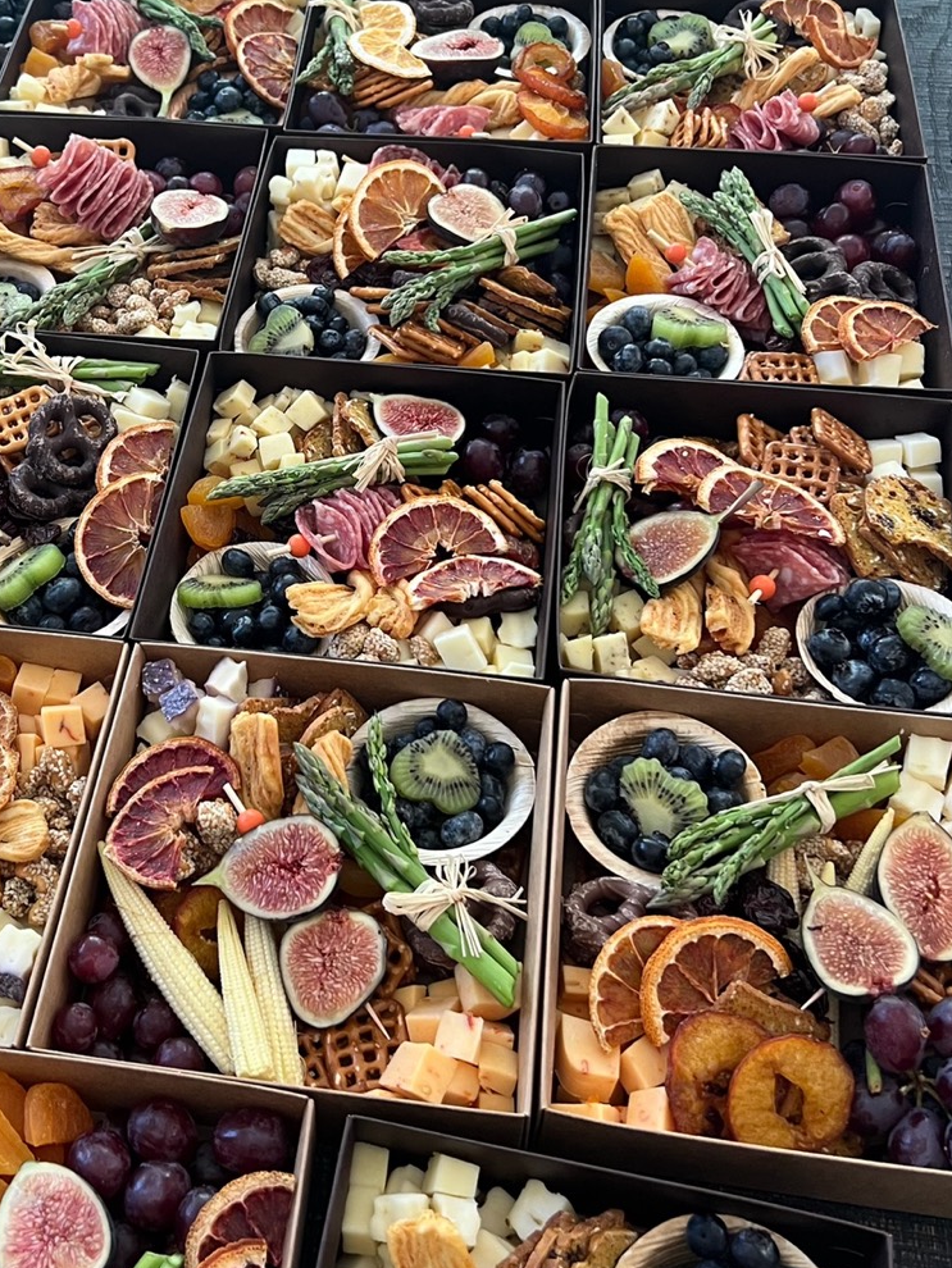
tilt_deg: -49.8
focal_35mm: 42
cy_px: 484
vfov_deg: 44.5
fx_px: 1539
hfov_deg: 33.9
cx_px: 288
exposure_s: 1/82
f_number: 1.5
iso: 125
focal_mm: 5.7
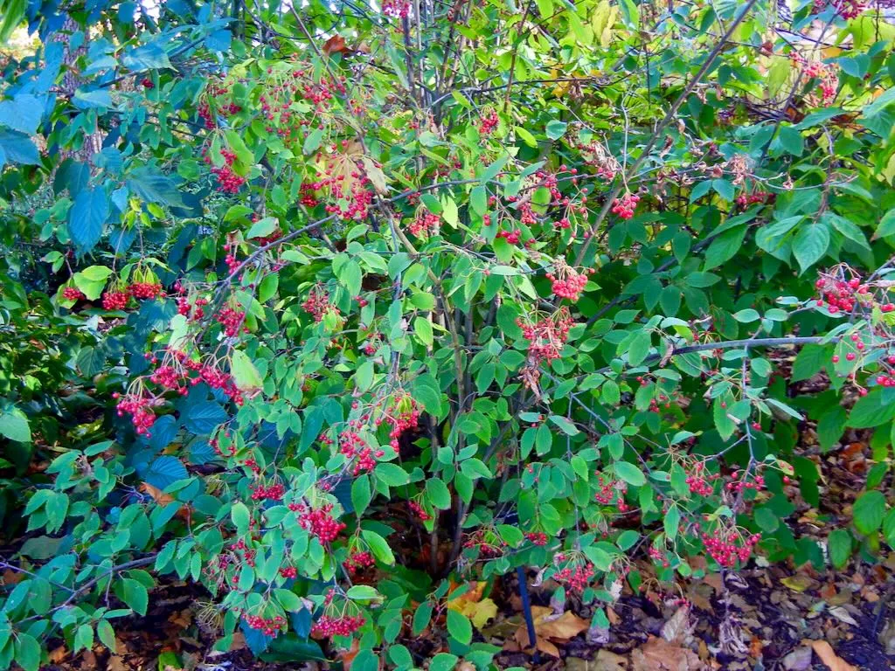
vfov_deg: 46.8
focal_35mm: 30
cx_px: 448
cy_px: 336
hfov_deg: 60.0
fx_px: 776
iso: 160
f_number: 3.5
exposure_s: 1/42
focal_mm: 5.4
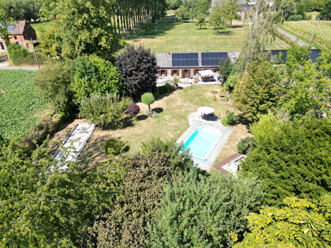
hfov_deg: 71.6
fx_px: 229
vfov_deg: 56.8
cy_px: 124
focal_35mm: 24
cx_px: 166
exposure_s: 1/1500
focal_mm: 6.72
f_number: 1.7
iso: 100
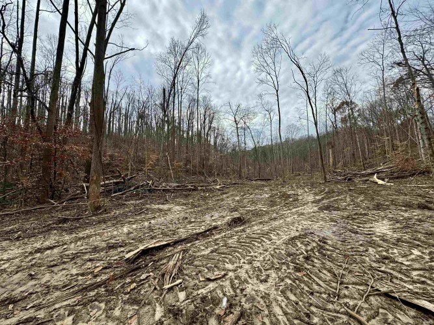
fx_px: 175
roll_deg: +1.6
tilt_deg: +5.2
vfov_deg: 85.7
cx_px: 217
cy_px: 162
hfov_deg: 102.1
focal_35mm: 14
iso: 40
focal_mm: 2.22
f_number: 2.2
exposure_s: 1/657
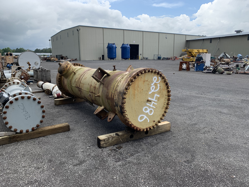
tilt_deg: -8.7
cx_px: 124
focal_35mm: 26
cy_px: 94
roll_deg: +2.8
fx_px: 187
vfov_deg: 53.1
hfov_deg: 67.3
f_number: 1.8
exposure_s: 1/374
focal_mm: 4.25
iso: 25
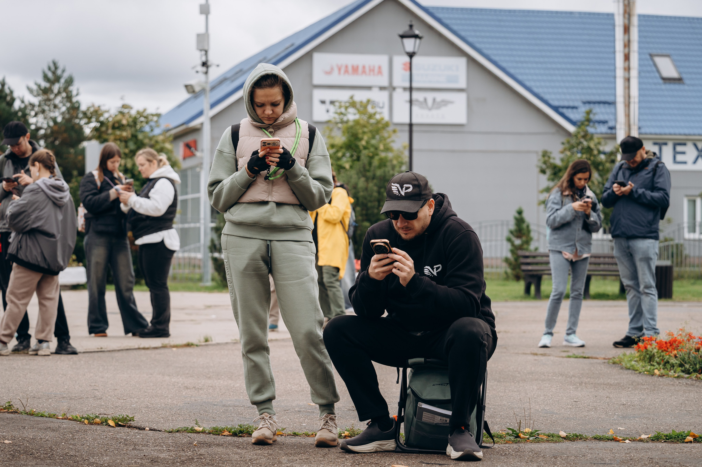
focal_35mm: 82
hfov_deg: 24.7
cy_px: 235
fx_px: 1606
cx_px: 375
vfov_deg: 16.6
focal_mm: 77
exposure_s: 1/800
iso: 400
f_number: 4
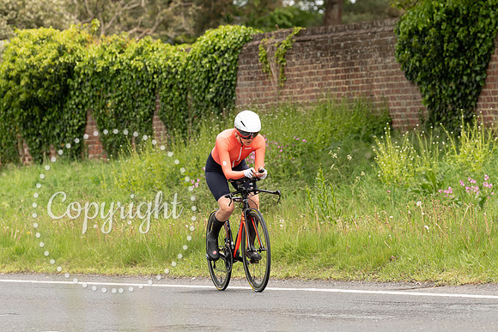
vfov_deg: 4.9
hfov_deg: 7.3
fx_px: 3877
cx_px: 227
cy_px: 134
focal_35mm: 280
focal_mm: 162
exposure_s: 1/1000
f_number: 4.5
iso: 400
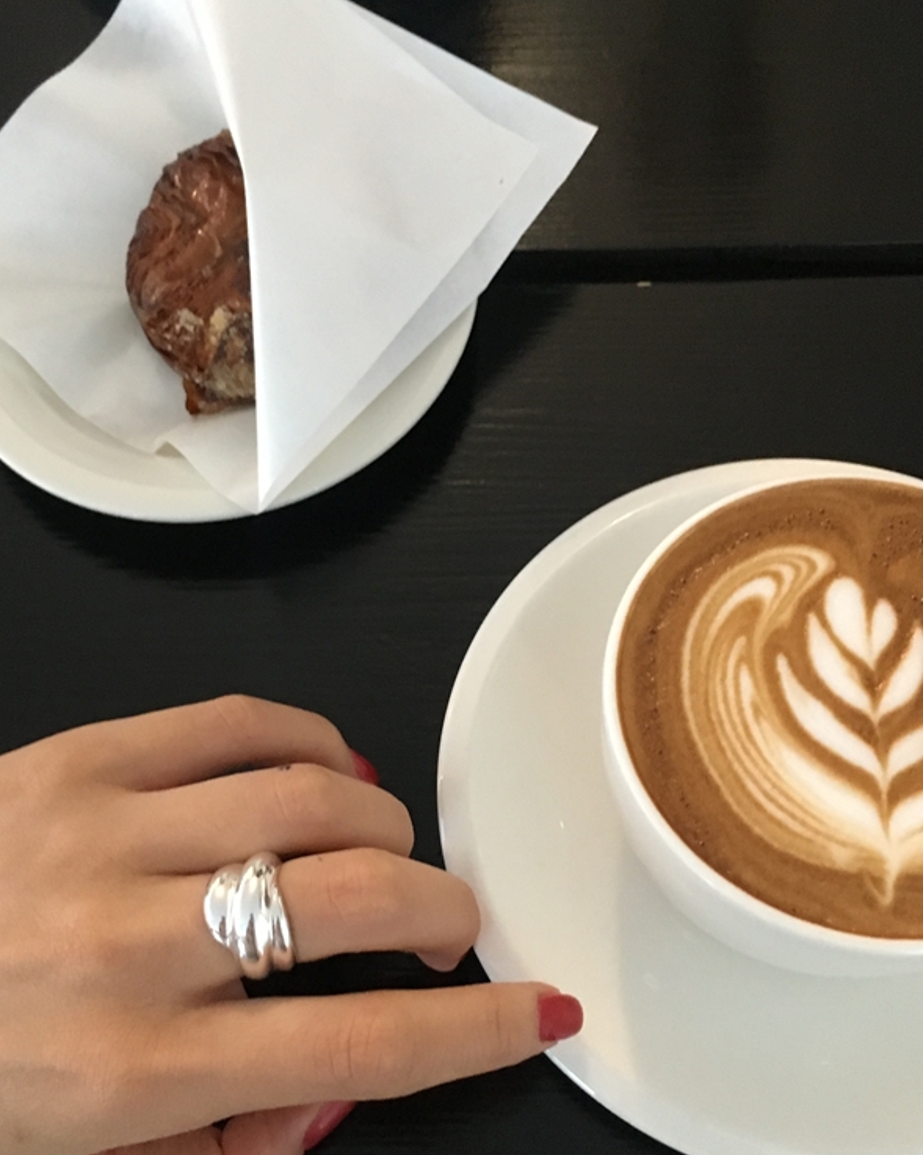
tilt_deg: -67.0
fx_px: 1401
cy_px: 645
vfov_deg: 44.7
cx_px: 389
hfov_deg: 36.4
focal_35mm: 41
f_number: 2.2
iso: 250
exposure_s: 1/15
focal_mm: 4.15
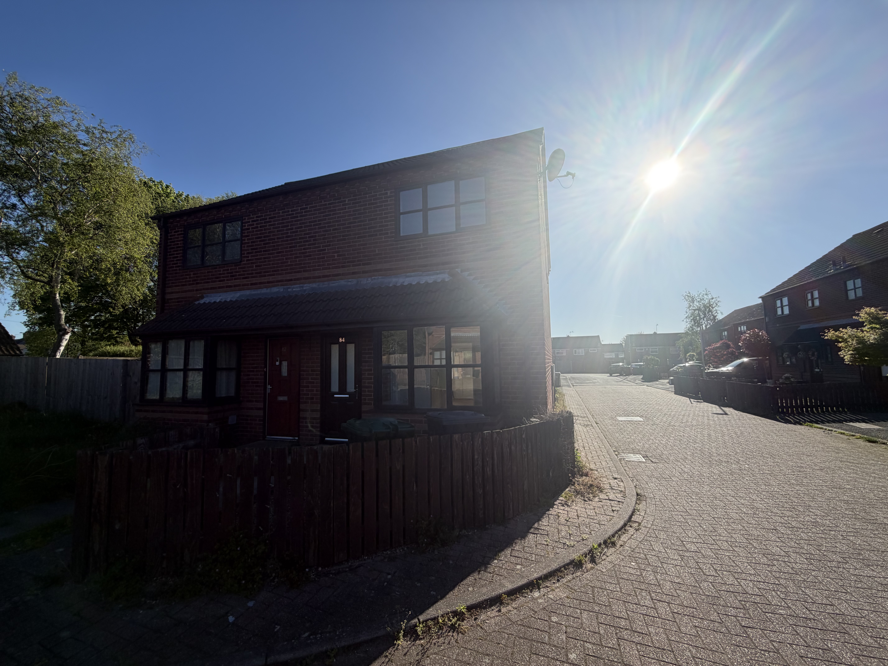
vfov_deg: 85.7
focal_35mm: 14
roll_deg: +0.8
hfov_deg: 102.1
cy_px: 333
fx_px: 359
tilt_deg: +5.8
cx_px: 444
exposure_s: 1/1431
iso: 25
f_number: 2.2
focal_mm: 2.22
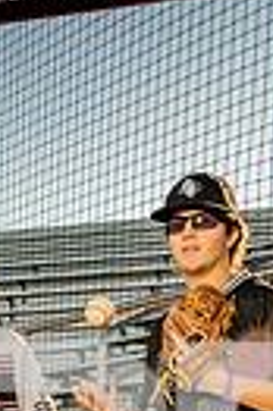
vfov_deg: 16.5
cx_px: -72
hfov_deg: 12.1
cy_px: 662
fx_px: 1254
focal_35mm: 110
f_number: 10
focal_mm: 32
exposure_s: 1/250
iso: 400
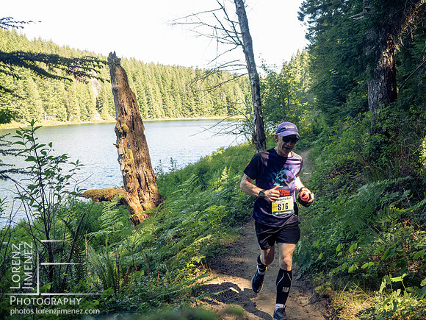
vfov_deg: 41.8
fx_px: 418
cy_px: 160
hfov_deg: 54.0
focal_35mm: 34
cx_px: 213
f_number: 2.8
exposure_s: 1/1000
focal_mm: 17
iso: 1600
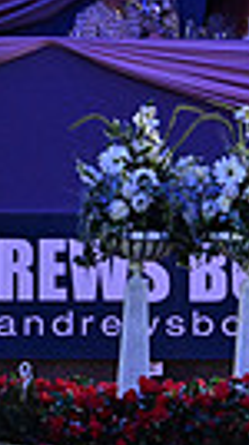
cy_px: 125
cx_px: 893
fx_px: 10675
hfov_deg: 1.3
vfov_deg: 2.4
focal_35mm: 906
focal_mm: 200
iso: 6400
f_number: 4.5
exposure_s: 1/640
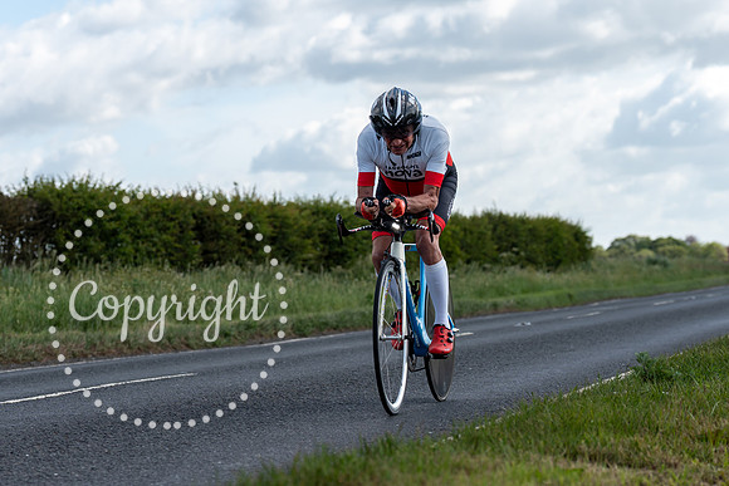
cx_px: 405
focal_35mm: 104
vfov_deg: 13.2
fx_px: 2099
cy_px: 265
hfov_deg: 19.7
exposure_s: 1/1000
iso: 125
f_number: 4
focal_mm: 75
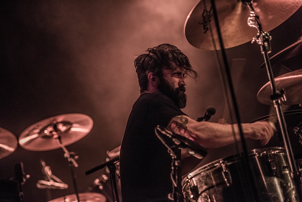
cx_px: 151
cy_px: 101
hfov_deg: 15.8
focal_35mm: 130
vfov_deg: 10.6
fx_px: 1091
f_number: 2.8
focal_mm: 130
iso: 2500
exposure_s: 1/100
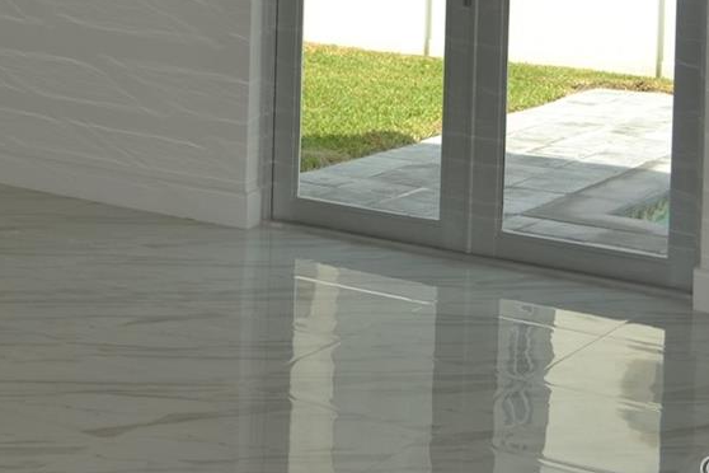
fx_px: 1694
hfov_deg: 23.1
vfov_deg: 15.0
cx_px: 97
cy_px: -182
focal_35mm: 86
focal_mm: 20
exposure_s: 1/200
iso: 100
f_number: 5
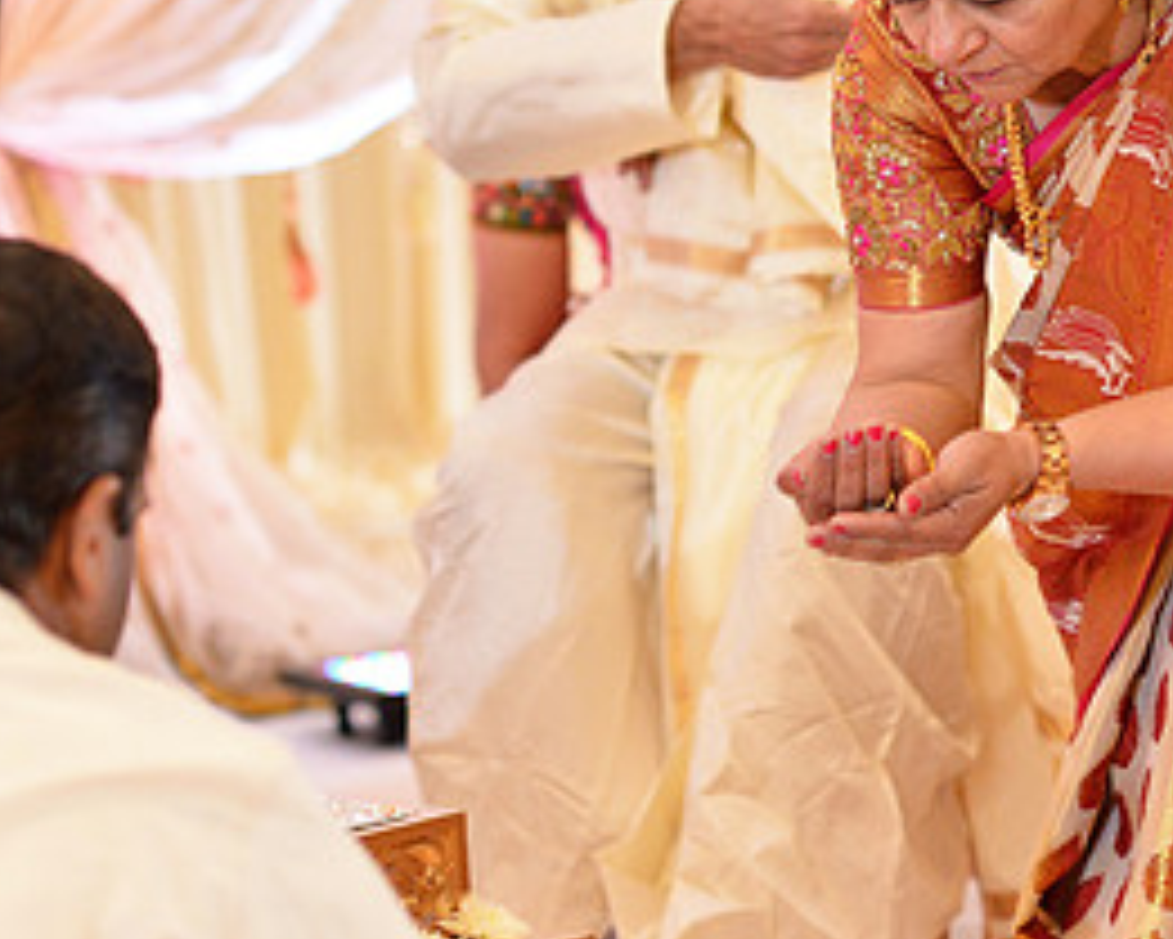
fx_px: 6147
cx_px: 944
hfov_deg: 10.9
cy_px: 297
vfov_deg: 8.7
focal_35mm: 177
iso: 2500
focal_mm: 85
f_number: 2.8
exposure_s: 1/250
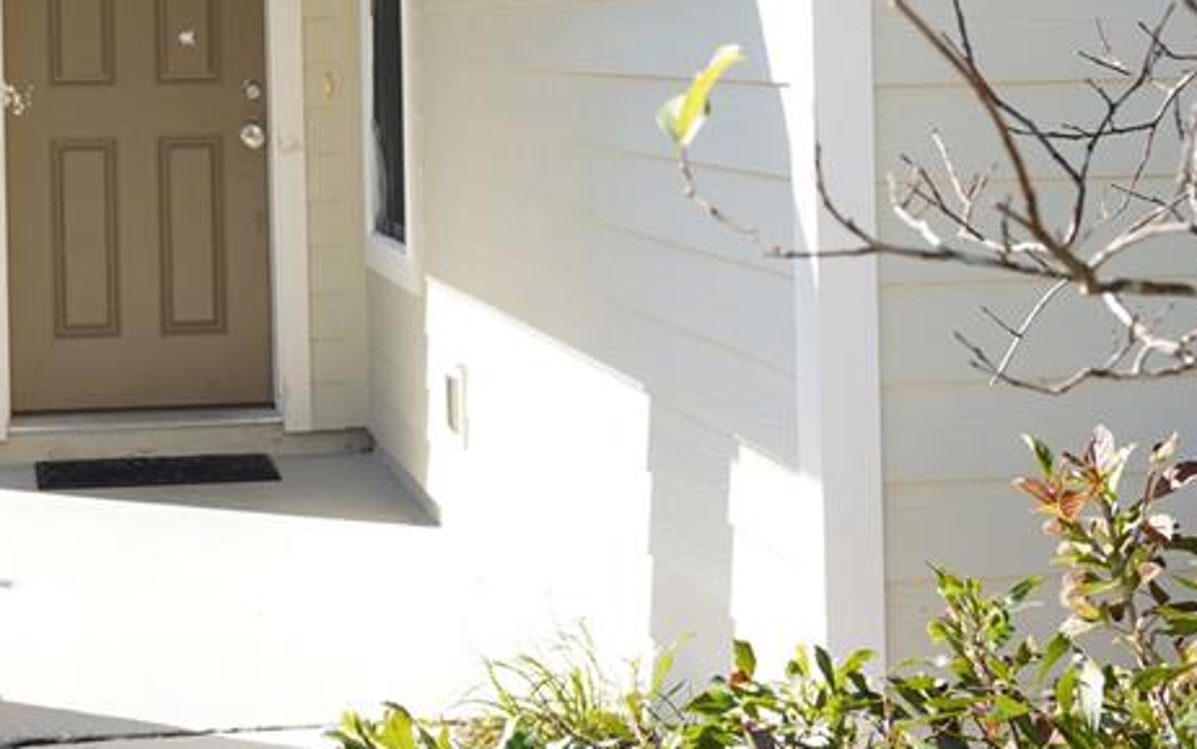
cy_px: 8
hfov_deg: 25.8
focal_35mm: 79
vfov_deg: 16.2
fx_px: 2578
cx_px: 282
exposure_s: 1/60
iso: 100
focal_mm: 35
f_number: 9
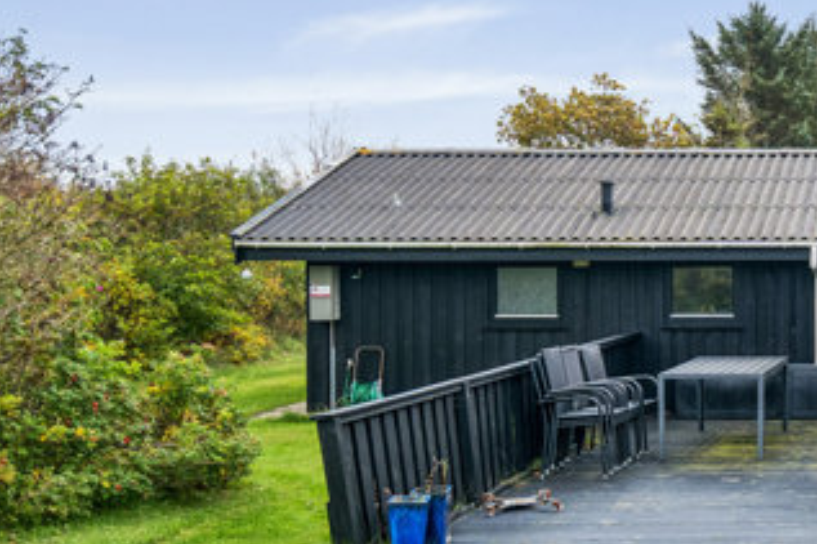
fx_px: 1316
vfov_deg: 23.4
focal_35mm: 58
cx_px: 907
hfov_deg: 30.7
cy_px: 285
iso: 400
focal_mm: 23
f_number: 4
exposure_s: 1/500
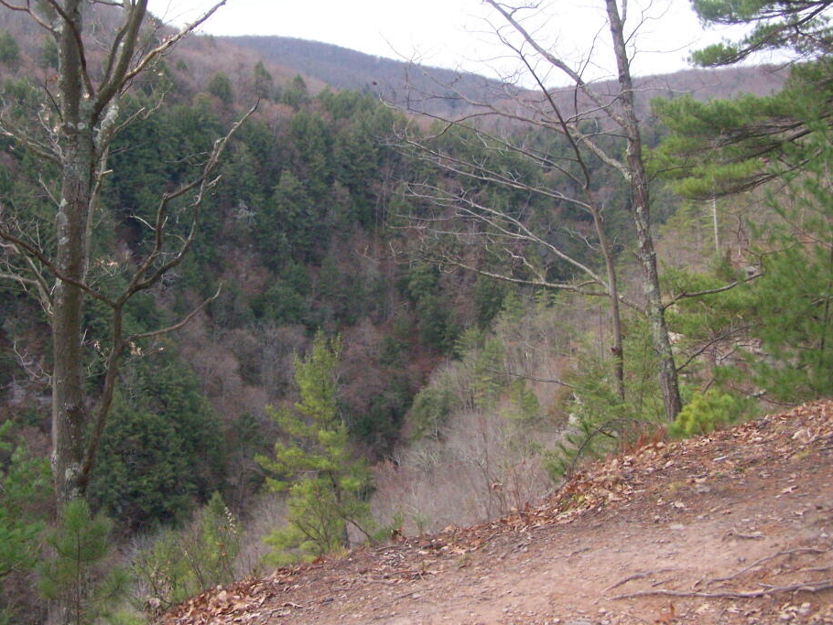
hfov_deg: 42.0
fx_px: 1083
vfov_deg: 32.2
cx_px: 379
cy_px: 296
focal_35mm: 45
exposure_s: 1/800
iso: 400
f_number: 4
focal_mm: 6.7
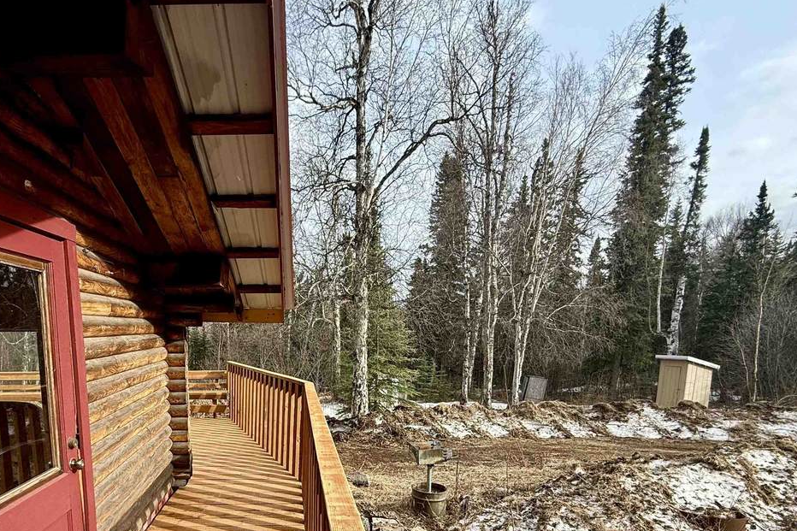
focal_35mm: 20
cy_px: 392
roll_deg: +0.3
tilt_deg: -7.2
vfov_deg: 58.9
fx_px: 443
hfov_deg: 82.5
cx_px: 302
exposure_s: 1/522
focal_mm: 2.22
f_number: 2.2
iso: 50
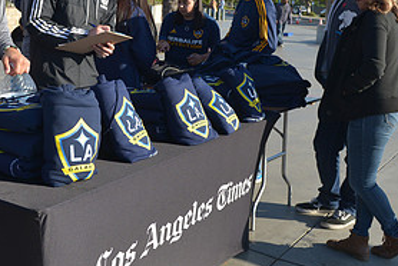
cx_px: 170
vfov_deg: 26.9
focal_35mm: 50
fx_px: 553
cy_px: 89
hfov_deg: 39.5
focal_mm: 24
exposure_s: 1/800
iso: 250
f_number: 5.6
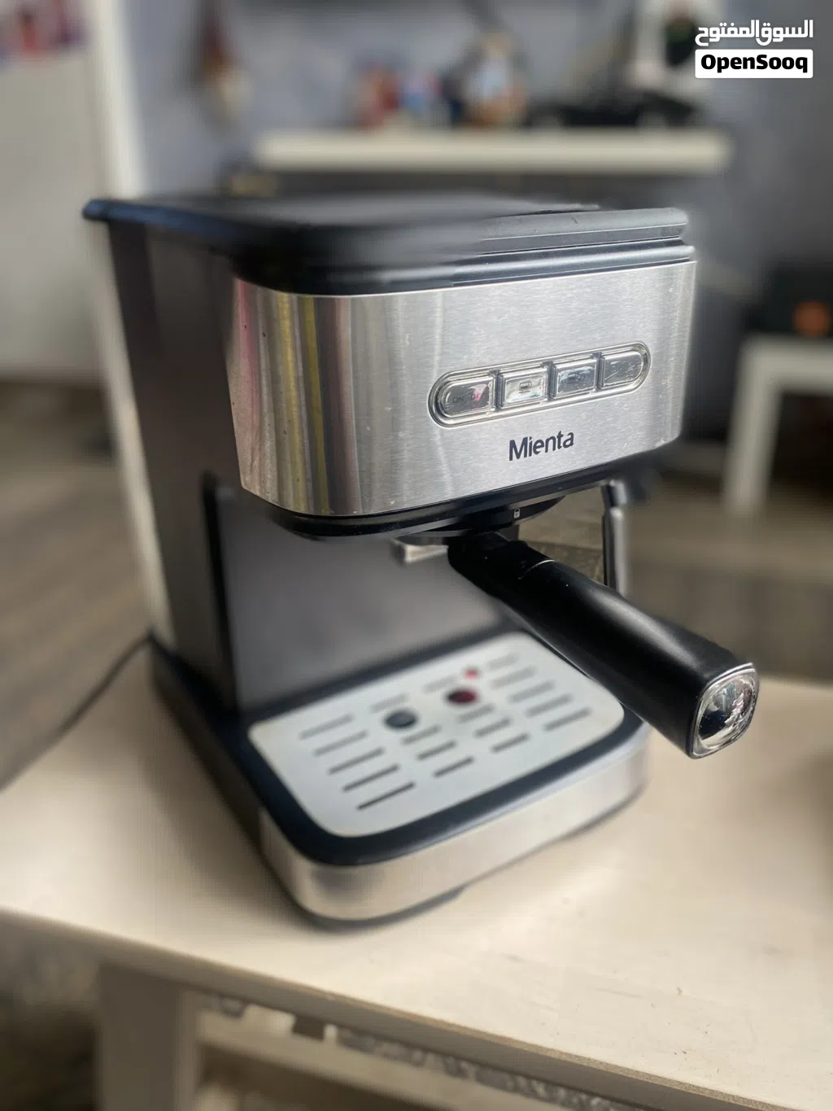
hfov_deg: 53.1
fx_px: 834
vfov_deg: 67.3
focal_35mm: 26
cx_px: 416
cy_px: 556
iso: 80
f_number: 1.8
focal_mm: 4.25
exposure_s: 1/122
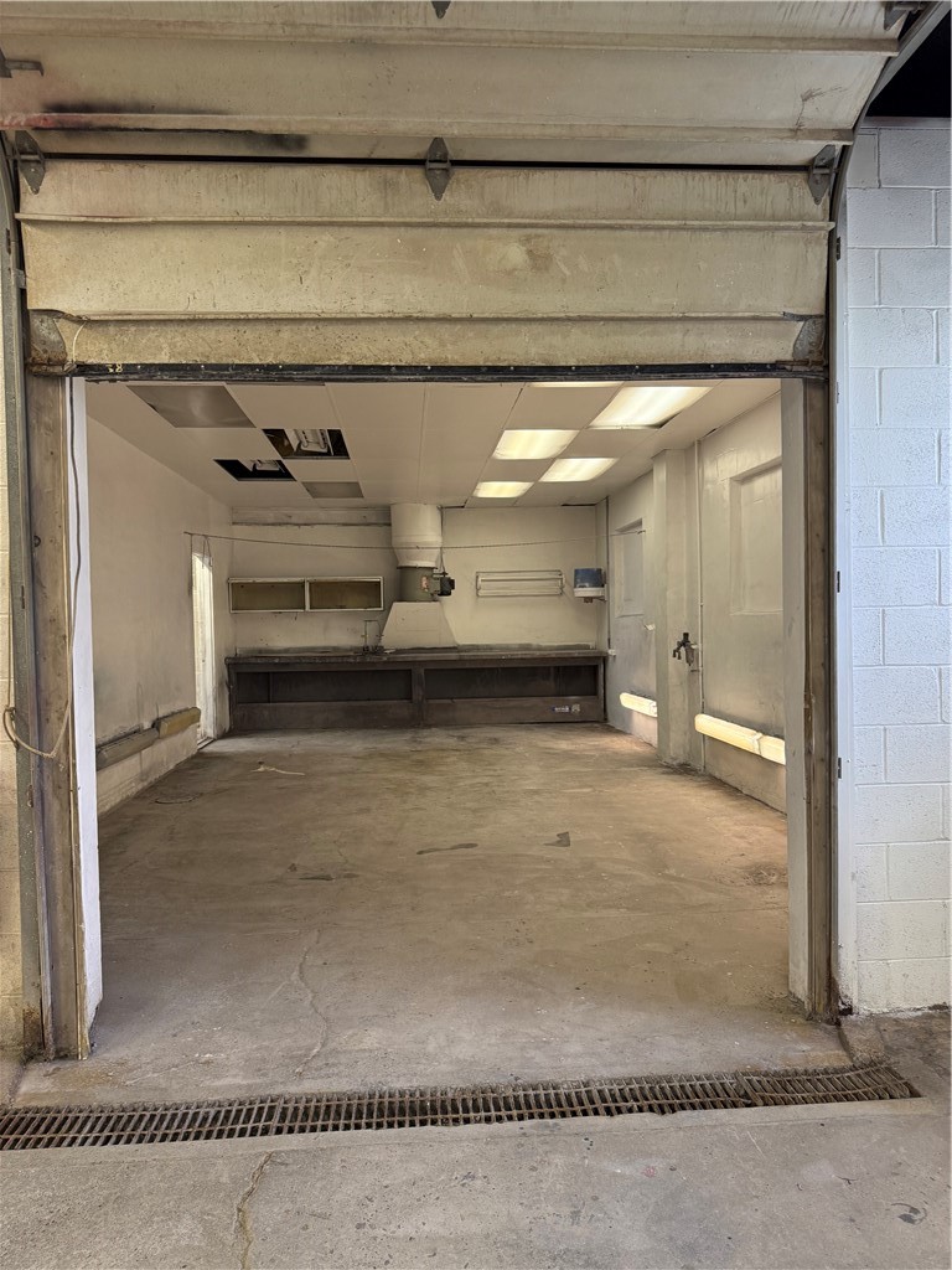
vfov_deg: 71.6
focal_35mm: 24
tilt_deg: -1.2
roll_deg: -0.1
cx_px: 476
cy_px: 635
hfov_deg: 56.8
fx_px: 880
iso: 250
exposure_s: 1/120
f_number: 1.78
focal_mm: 6.76
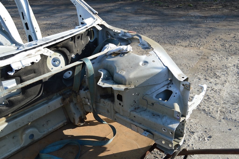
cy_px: 80
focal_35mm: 34
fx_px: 229
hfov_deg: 55.1
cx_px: 120
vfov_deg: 38.3
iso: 100
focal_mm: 23
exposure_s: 1/200
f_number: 7.1
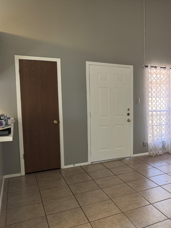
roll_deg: +0.3
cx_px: 149
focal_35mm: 33
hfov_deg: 40.2
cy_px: 117
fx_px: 217
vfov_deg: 55.3
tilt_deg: -6.1
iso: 125
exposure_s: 1/60
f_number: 1.78
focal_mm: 6.76
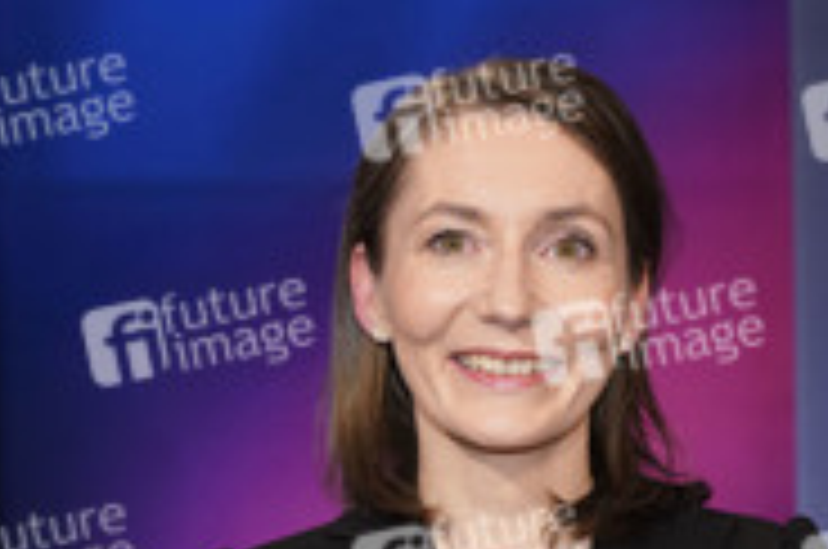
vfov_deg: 10.7
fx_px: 2870
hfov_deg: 16.4
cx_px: 529
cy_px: 670
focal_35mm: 125
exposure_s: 1/125
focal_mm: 51
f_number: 5.6
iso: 2000
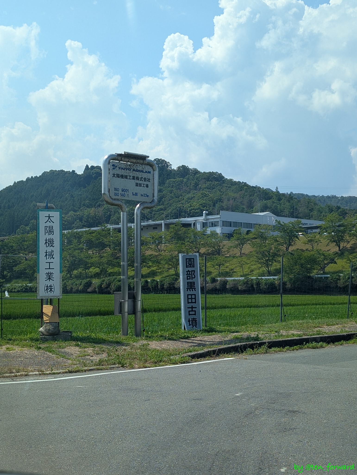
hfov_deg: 29.7
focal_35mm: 49
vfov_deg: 38.9
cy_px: 238
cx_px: 178
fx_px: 672
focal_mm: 6.9
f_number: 1.68
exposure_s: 1/978
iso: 21
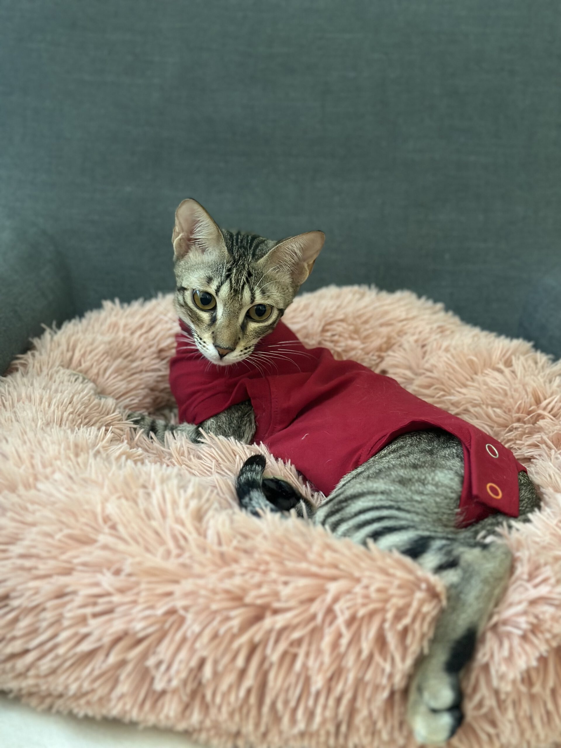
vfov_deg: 39.7
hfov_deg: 30.3
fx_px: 1037
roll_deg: -4.7
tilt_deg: -17.6
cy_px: 374
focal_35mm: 48
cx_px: 280
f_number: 1.78
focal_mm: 6.86
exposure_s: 1/33
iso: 400
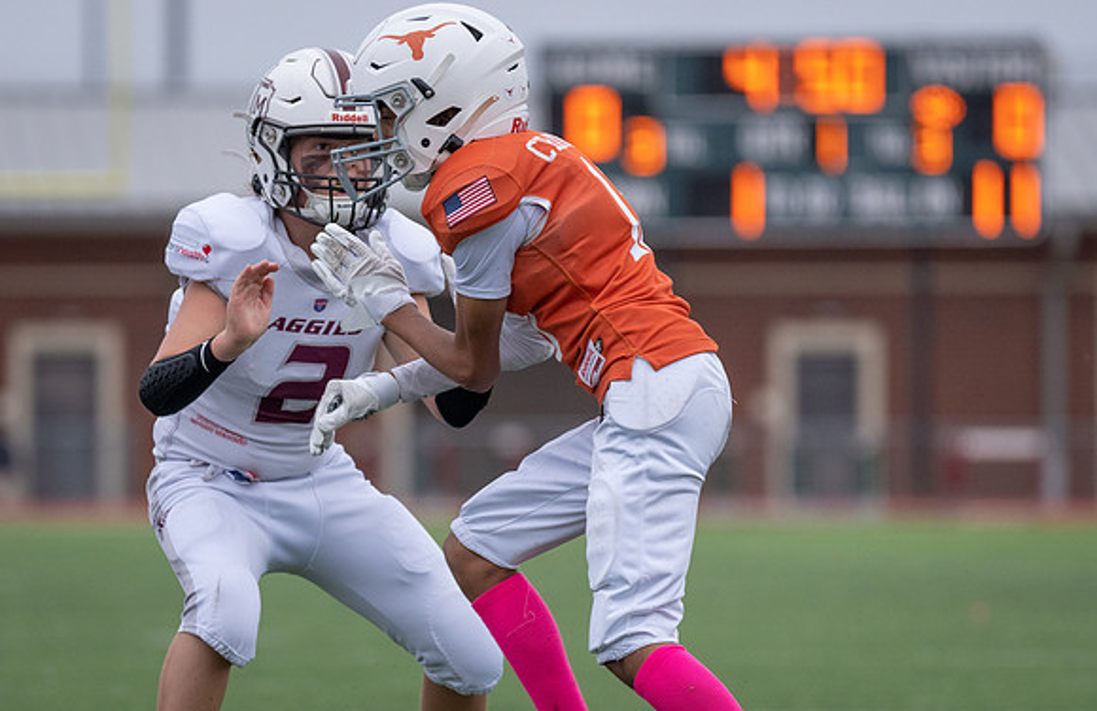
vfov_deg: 3.3
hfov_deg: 5.1
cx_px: 493
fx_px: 12347
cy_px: 451
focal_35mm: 409
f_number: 2.8
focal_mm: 200
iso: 640
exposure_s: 1/1250
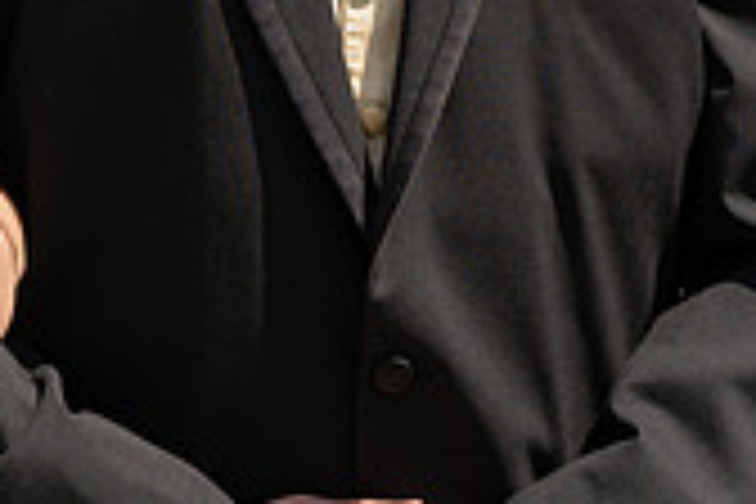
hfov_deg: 10.0
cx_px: -54
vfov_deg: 6.6
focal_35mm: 204
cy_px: -353
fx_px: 4284
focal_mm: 59
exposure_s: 1/200
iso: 100
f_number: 8
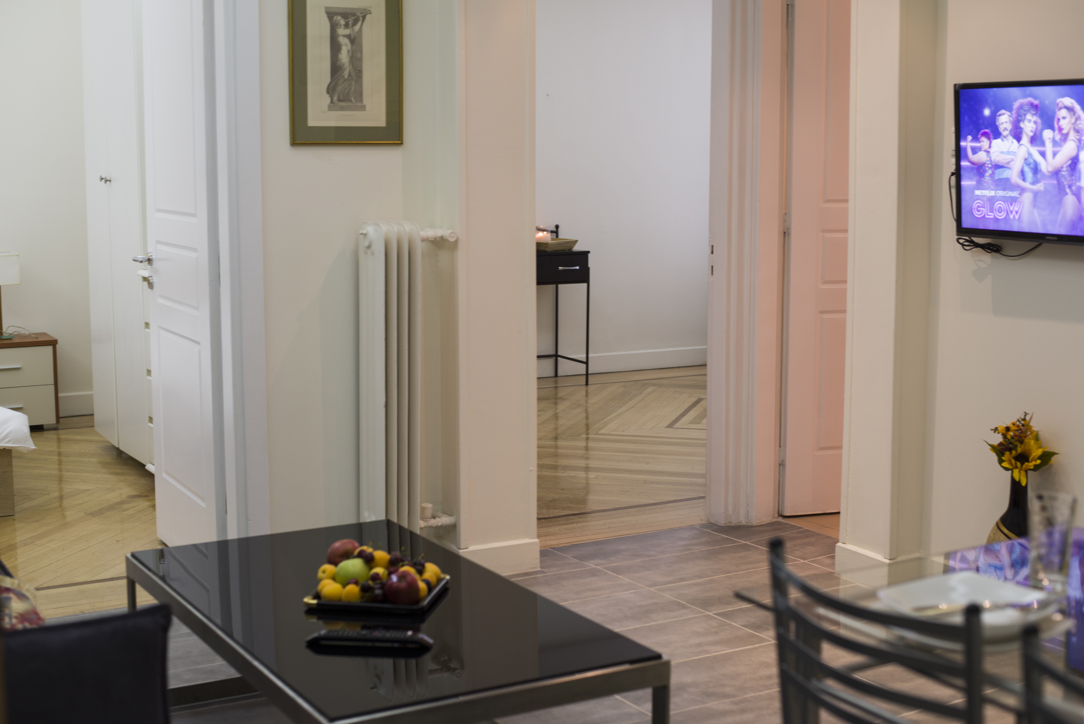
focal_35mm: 50
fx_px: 1506
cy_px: 362
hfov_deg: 39.6
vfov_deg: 27.0
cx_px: 542
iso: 400
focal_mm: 50
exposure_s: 1/50
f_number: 3.5
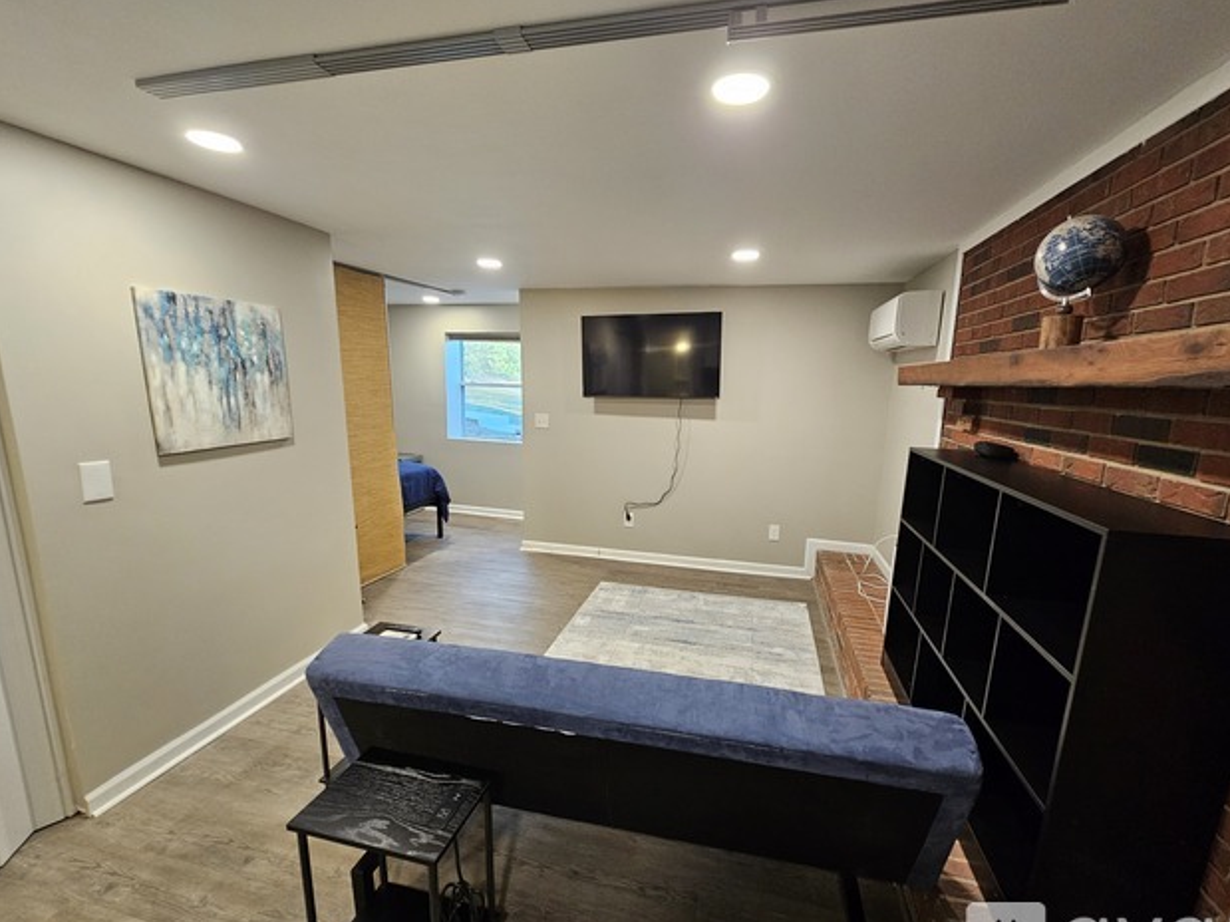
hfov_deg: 102.1
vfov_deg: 85.6
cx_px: 625
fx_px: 497
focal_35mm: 14
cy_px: 485
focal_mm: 2.2
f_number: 2.2
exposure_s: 1/60
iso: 320
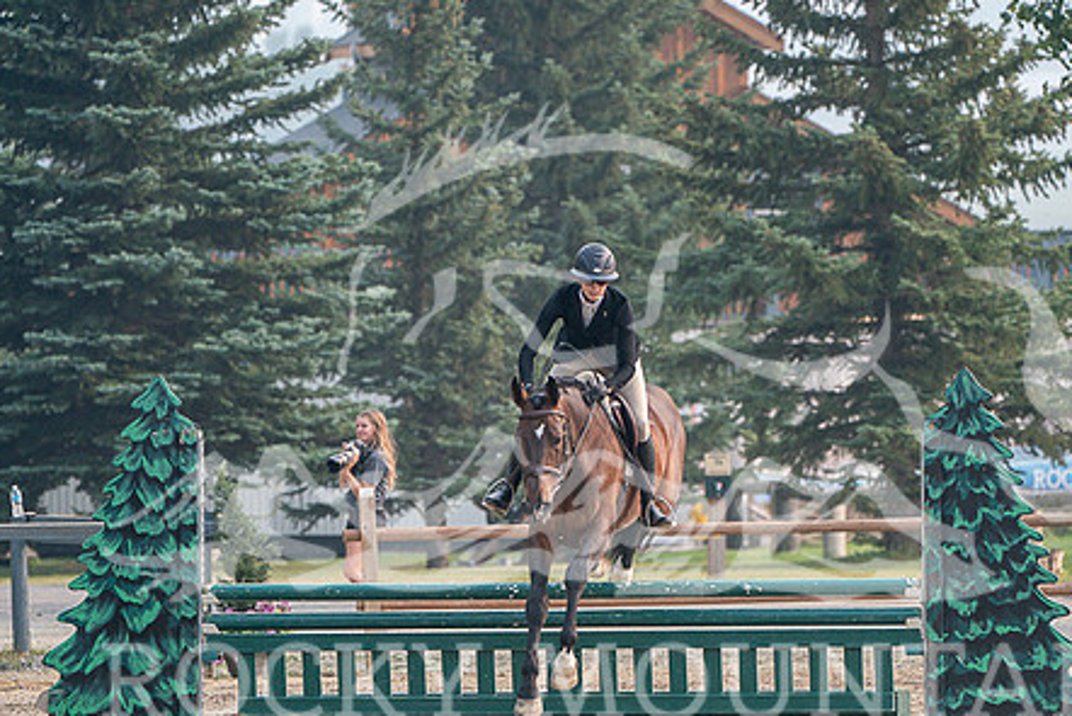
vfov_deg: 3.5
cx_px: 648
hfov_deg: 5.3
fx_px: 11616
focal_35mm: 390
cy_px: 462
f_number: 5.6
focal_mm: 297
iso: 500
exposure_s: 1/640
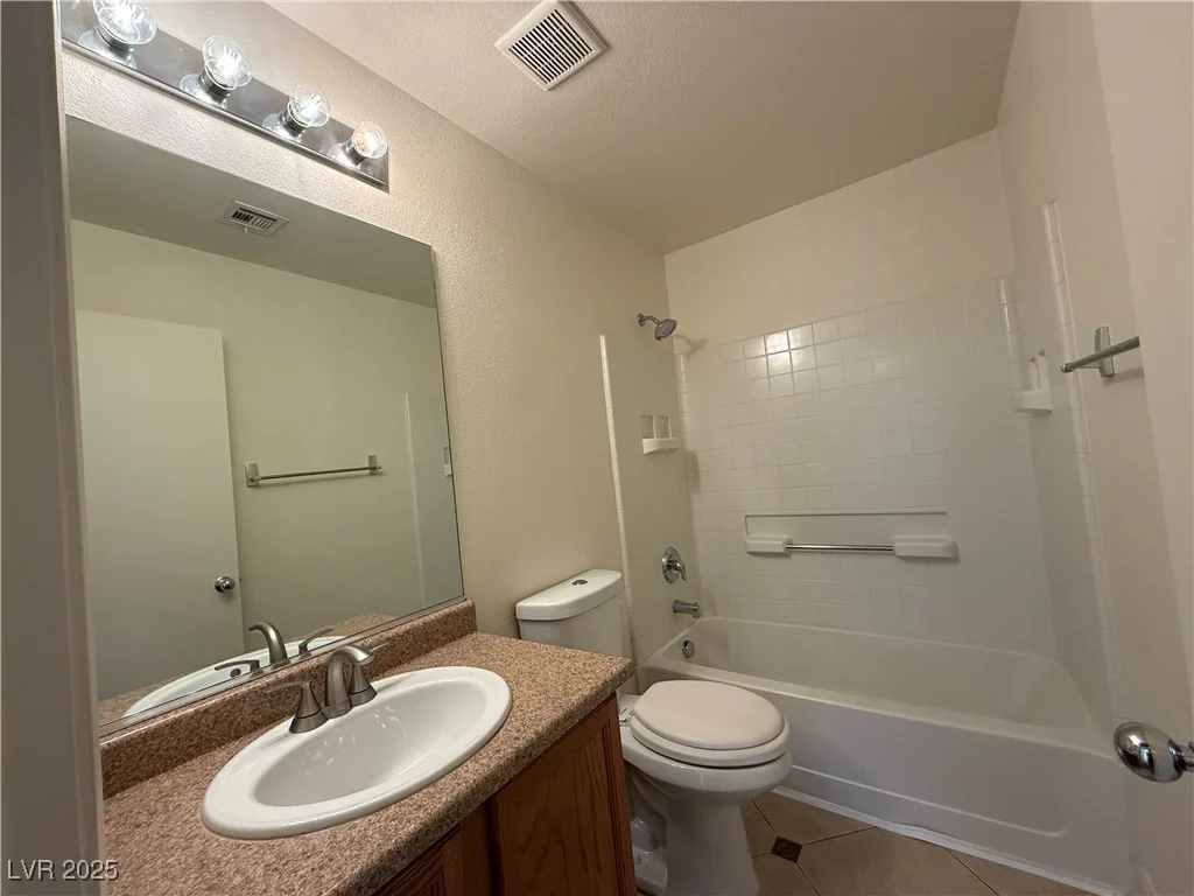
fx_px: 483
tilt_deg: +2.8
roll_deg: +6.0
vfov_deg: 85.7
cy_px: 448
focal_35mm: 14
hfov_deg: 102.1
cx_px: 597
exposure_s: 1/120
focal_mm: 2.22
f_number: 2.2
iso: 250
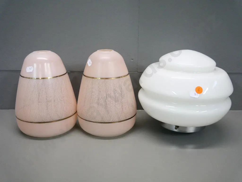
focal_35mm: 36
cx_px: 121
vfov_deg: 39.7
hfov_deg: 51.4
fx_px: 252
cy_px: 91
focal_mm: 18
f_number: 3.9
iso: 3200
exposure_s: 1/320
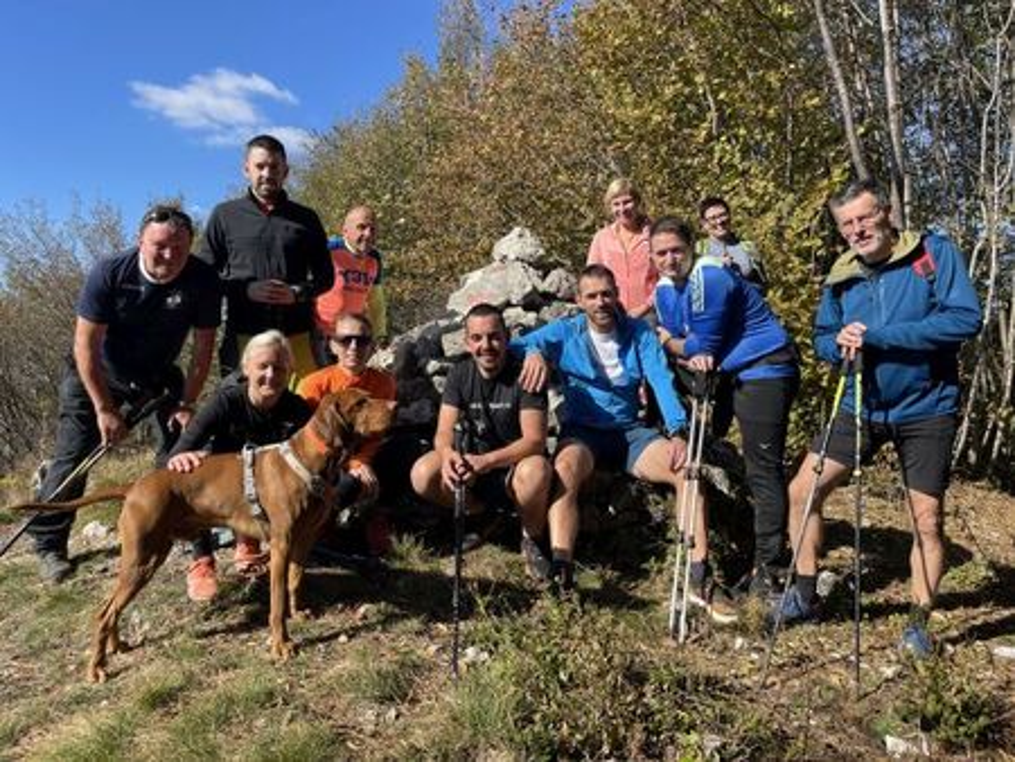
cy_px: 381
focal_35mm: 25
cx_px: 508
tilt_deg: -0.5
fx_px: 733
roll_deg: -1.3
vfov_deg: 54.9
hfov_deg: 69.4
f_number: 1.6
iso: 32
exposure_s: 1/2288
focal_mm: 5.1
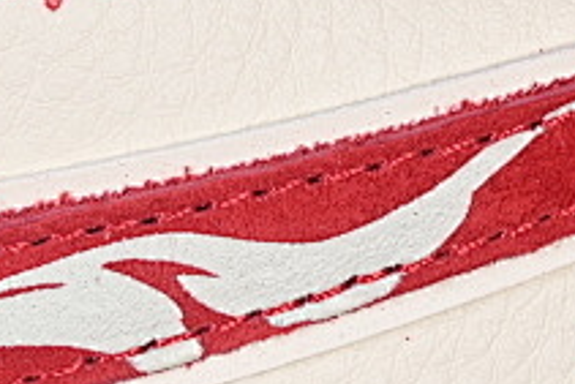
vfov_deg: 3.6
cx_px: -398
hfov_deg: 5.3
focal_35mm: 383
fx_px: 6121
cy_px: 422
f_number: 7.1
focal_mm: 50
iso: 160
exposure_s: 1/80
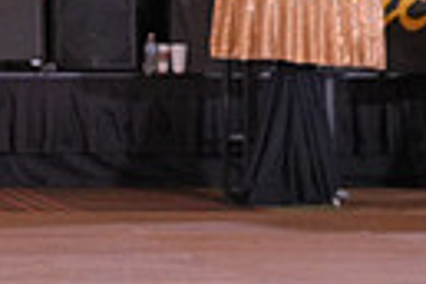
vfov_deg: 6.1
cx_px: -479
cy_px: 12
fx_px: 2650
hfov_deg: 8.6
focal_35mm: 224
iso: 2500
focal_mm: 50
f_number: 4
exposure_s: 1/400
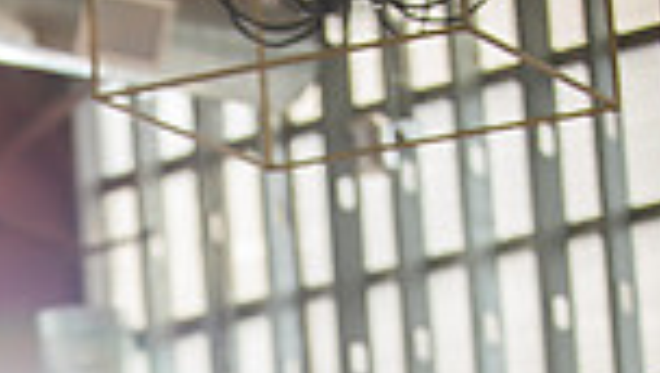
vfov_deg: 4.7
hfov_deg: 8.4
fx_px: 4451
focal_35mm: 254
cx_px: 48
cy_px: 885
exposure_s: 1/250
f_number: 2.8
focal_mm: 82
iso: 200
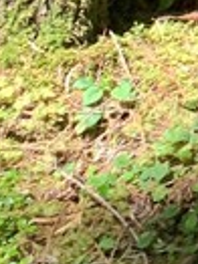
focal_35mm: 204
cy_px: -391
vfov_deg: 8.7
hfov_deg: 6.3
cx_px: 719
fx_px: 1558
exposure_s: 1/121
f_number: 1.8
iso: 25
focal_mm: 4.25
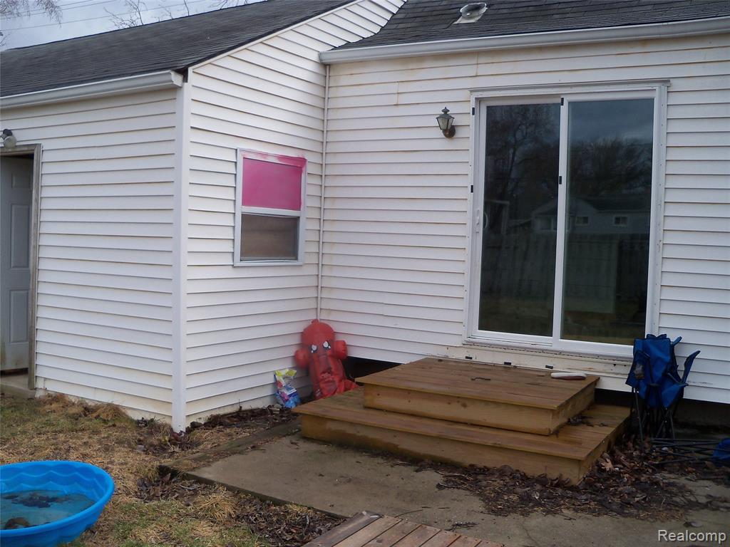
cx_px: 365
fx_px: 738
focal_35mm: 35
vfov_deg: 40.7
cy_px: 274
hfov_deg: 52.6
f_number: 3.5
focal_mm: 6.2
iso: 80
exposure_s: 1/320
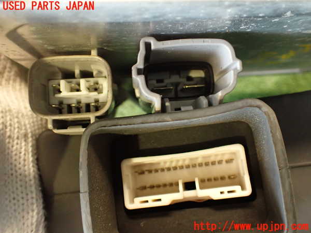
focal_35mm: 32
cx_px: 156
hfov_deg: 56.8
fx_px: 287
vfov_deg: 44.2
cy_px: 116
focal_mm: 5.79
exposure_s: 1/30
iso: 640
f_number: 2.4
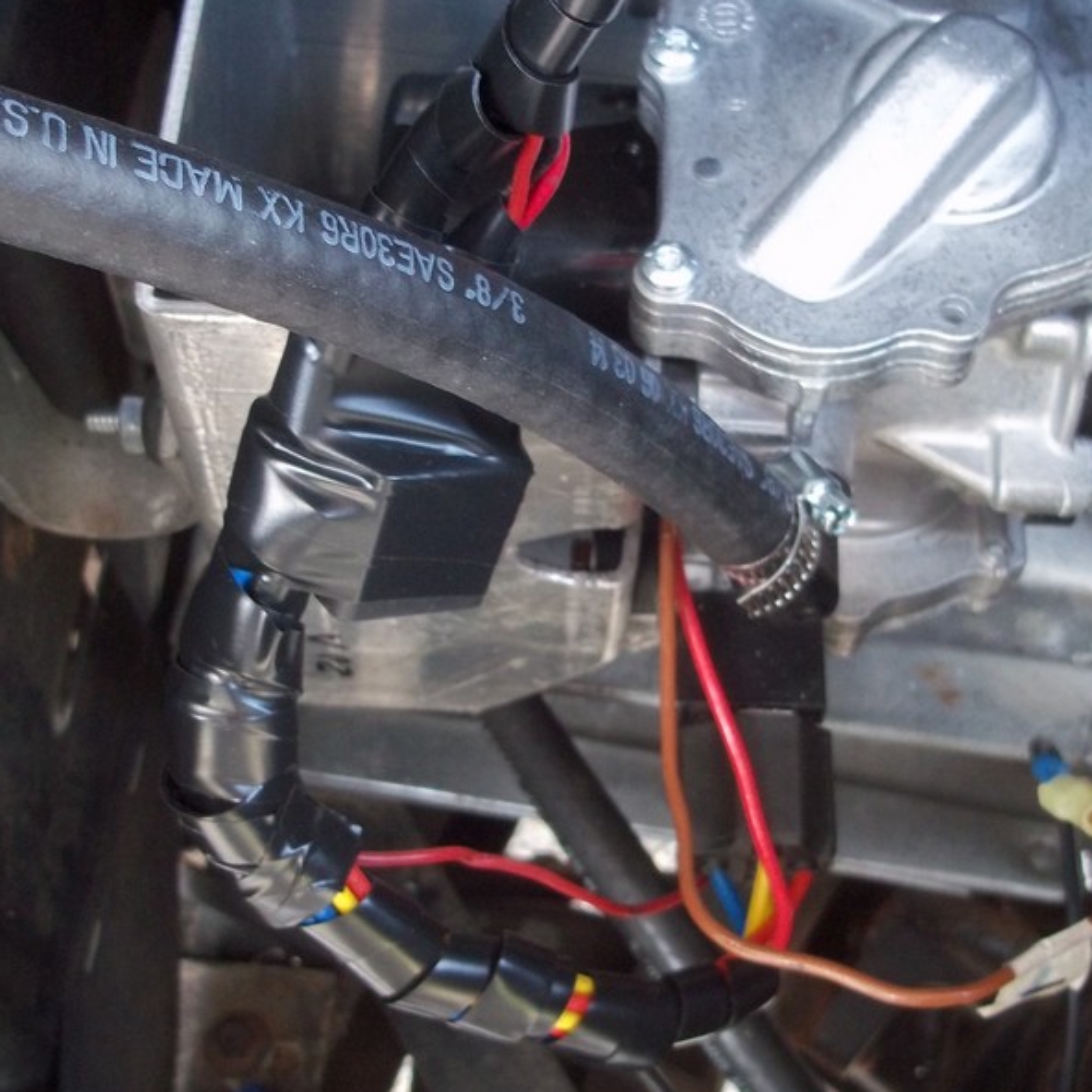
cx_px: 559
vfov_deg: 39.2
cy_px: 548
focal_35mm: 43
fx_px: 1535
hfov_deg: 39.2
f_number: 3.1
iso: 160
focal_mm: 6.5
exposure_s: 1/15
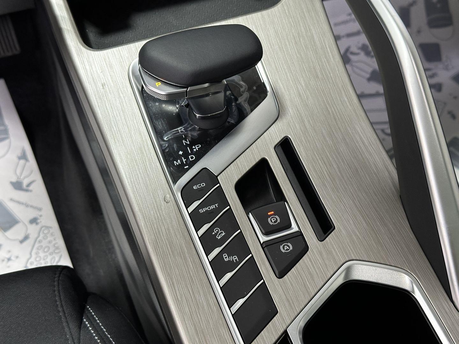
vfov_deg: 30.3
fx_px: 636
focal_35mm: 48
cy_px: 172
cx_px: 230
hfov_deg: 39.7
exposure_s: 1/33
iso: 320
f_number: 1.78
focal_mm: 6.86
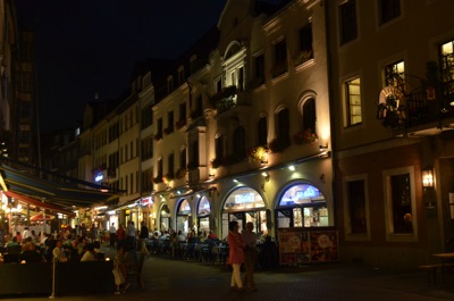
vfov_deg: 30.7
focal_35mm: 44
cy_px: 150
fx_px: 547
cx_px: 227
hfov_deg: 45.0
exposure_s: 1/15
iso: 1600
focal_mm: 29
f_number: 5
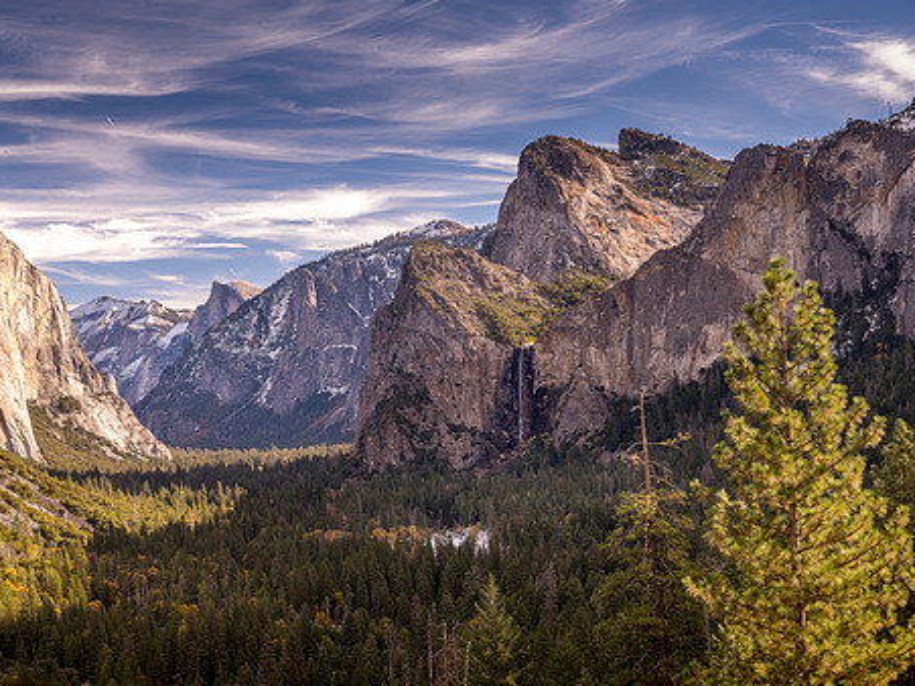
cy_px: 403
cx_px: 362
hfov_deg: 37.3
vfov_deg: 28.5
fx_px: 1348
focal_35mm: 51
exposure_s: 1/40
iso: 110
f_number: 8
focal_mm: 40
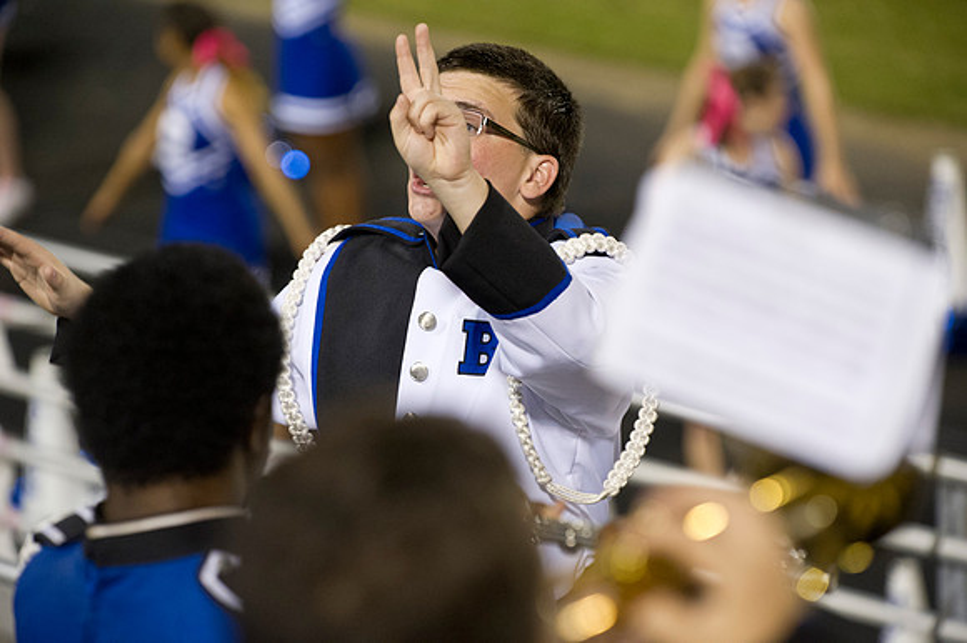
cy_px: 322
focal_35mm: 200
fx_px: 5369
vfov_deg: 6.9
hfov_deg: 10.3
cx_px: 484
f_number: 4
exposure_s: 1/125
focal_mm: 200
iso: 4000
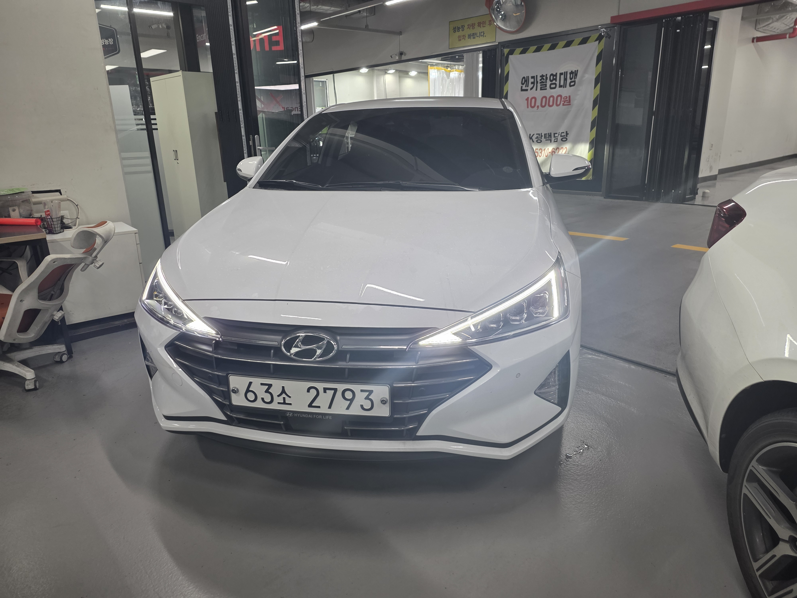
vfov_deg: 58.9
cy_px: 299
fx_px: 530
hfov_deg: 73.9
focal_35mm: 23
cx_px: 398
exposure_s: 1/120
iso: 125
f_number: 1.7
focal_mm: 6.25
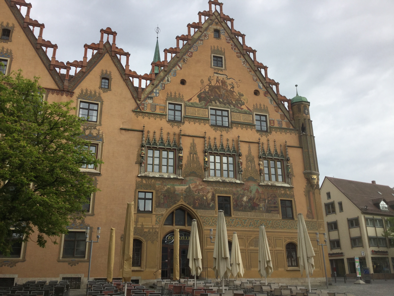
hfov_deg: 58.4
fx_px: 353
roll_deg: +1.5
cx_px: 197
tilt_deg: +20.7
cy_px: 148
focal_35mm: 31
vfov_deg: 45.4
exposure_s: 1/440
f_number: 2.4
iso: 25
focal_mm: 3.3
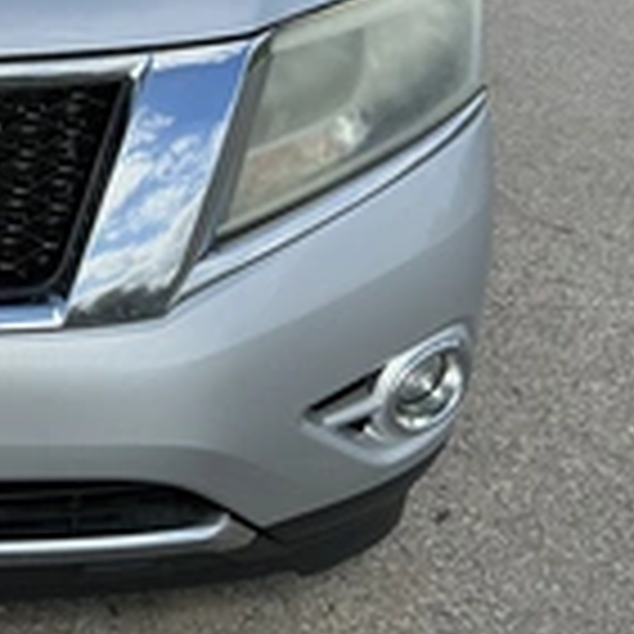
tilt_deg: -13.6
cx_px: -148
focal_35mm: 70
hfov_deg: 22.5
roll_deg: -0.9
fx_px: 1450
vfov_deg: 23.7
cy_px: 18
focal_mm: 3
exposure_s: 1/1626
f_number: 1.8
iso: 25
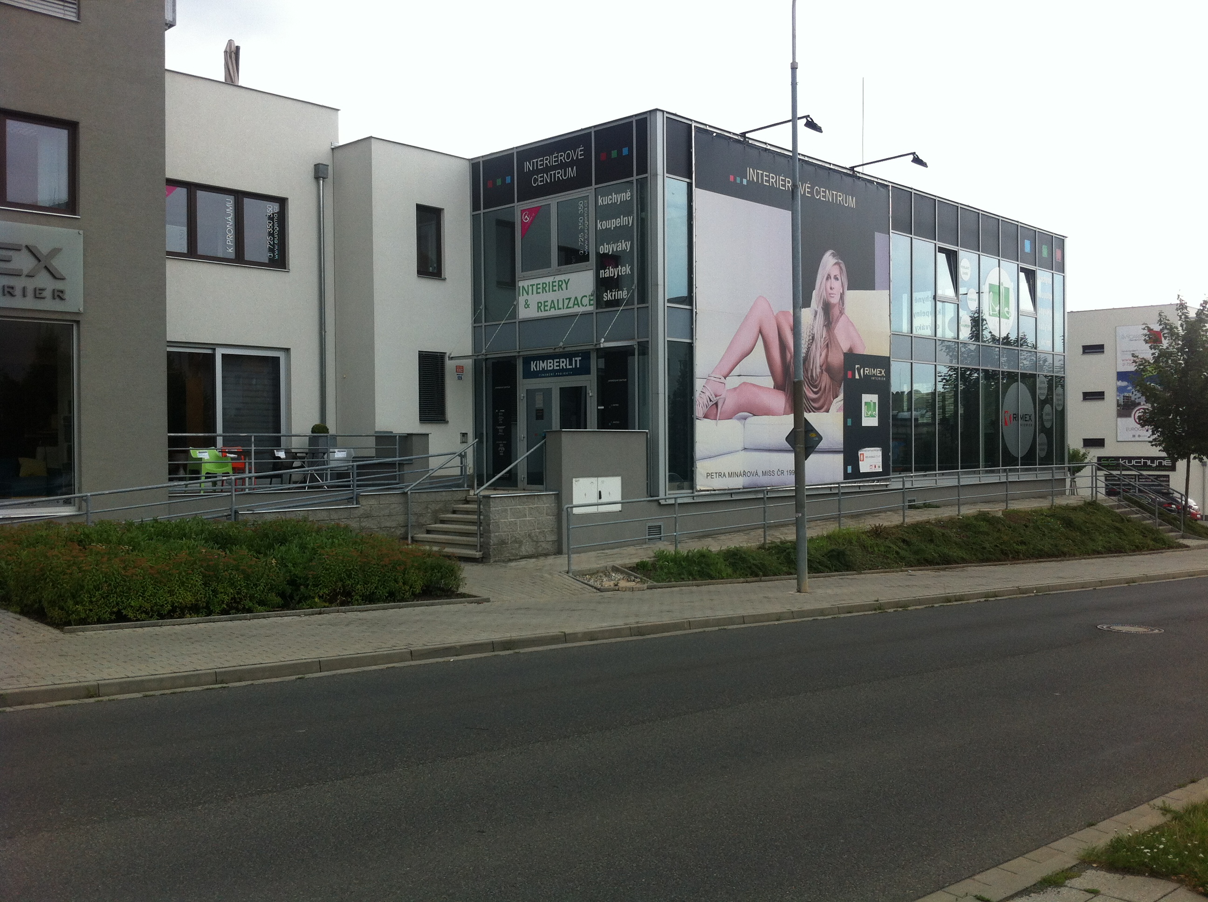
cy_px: 451
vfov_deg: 40.6
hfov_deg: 52.7
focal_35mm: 35
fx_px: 1220
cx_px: 604
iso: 80
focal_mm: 3.85
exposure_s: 1/578
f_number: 2.8
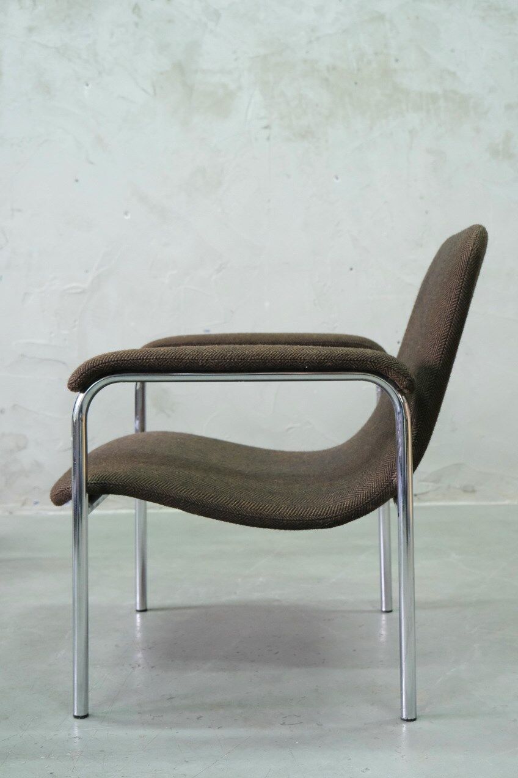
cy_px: 389
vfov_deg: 42.7
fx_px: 993
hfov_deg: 29.2
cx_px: 259
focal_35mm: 46
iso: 4000
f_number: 4
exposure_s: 1/45
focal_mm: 30.8
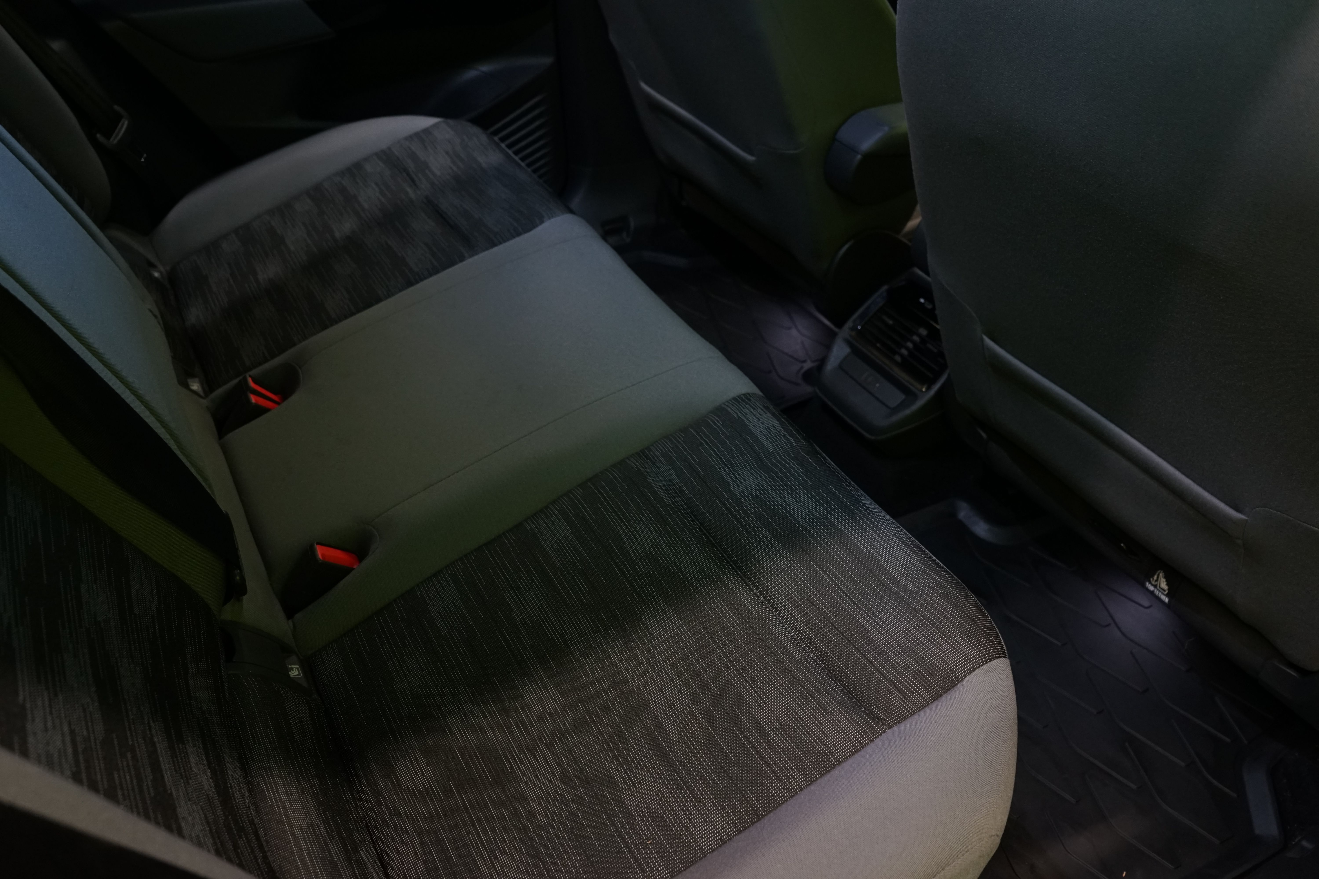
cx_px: 660
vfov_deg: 46.4
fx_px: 1026
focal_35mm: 28
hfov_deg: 65.5
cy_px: 440
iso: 1600
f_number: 5.6
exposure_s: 1/25
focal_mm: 28
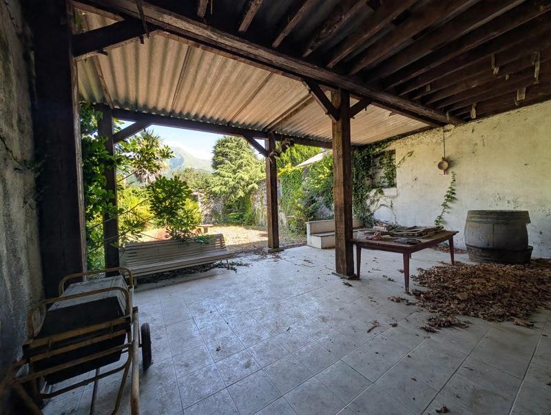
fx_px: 191
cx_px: 276
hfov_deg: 110.5
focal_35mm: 12
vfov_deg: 94.6
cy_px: 208
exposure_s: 1/488
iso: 53
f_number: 1.7
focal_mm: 2.02
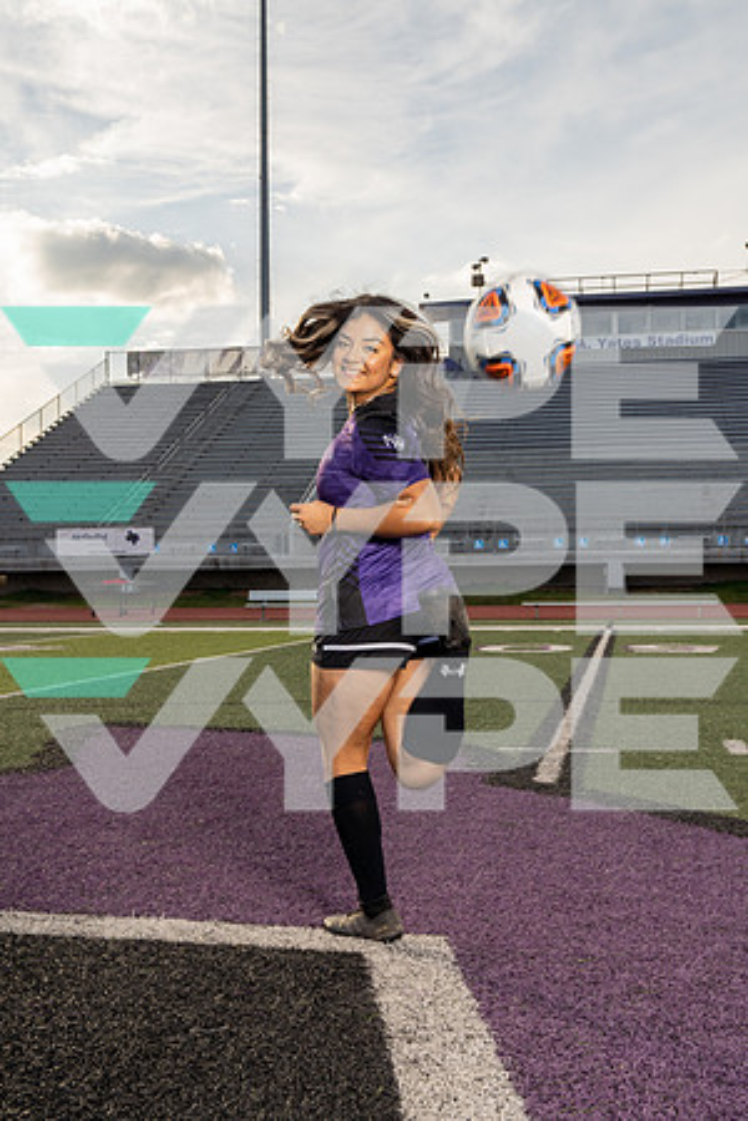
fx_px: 1371
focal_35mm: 44
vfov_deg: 44.5
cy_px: 560
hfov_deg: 30.5
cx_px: 374
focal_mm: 44
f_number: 10
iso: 250
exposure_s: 1/250
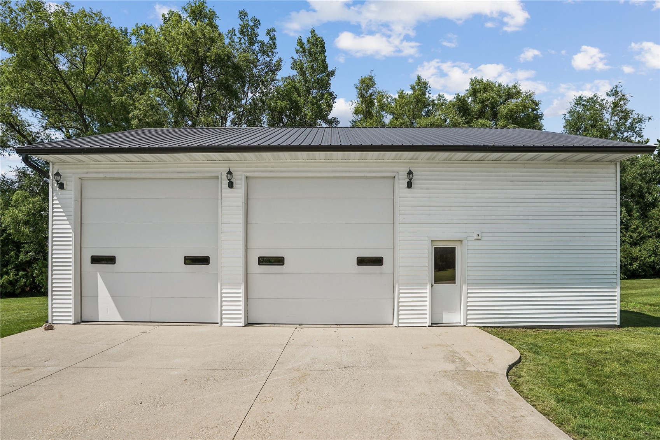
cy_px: 220
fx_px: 293
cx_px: 330
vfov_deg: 73.7
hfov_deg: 96.7
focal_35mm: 16
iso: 500
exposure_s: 1/1250
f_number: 9
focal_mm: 16
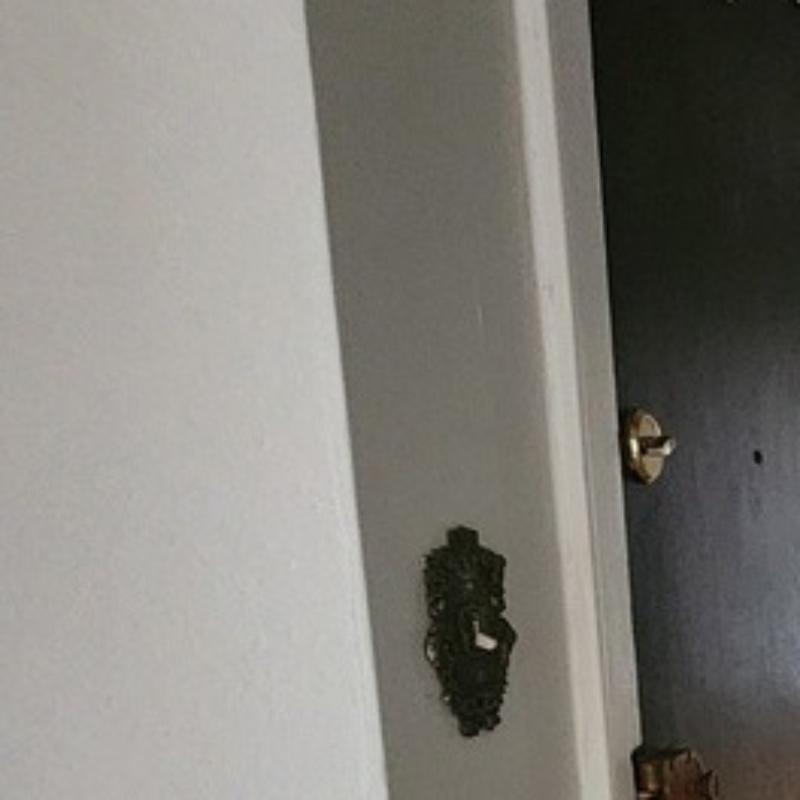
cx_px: 1179
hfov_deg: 26.7
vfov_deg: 34.3
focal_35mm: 47
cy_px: 700
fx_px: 1229
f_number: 2.2
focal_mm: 2.2
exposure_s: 1/24
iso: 640
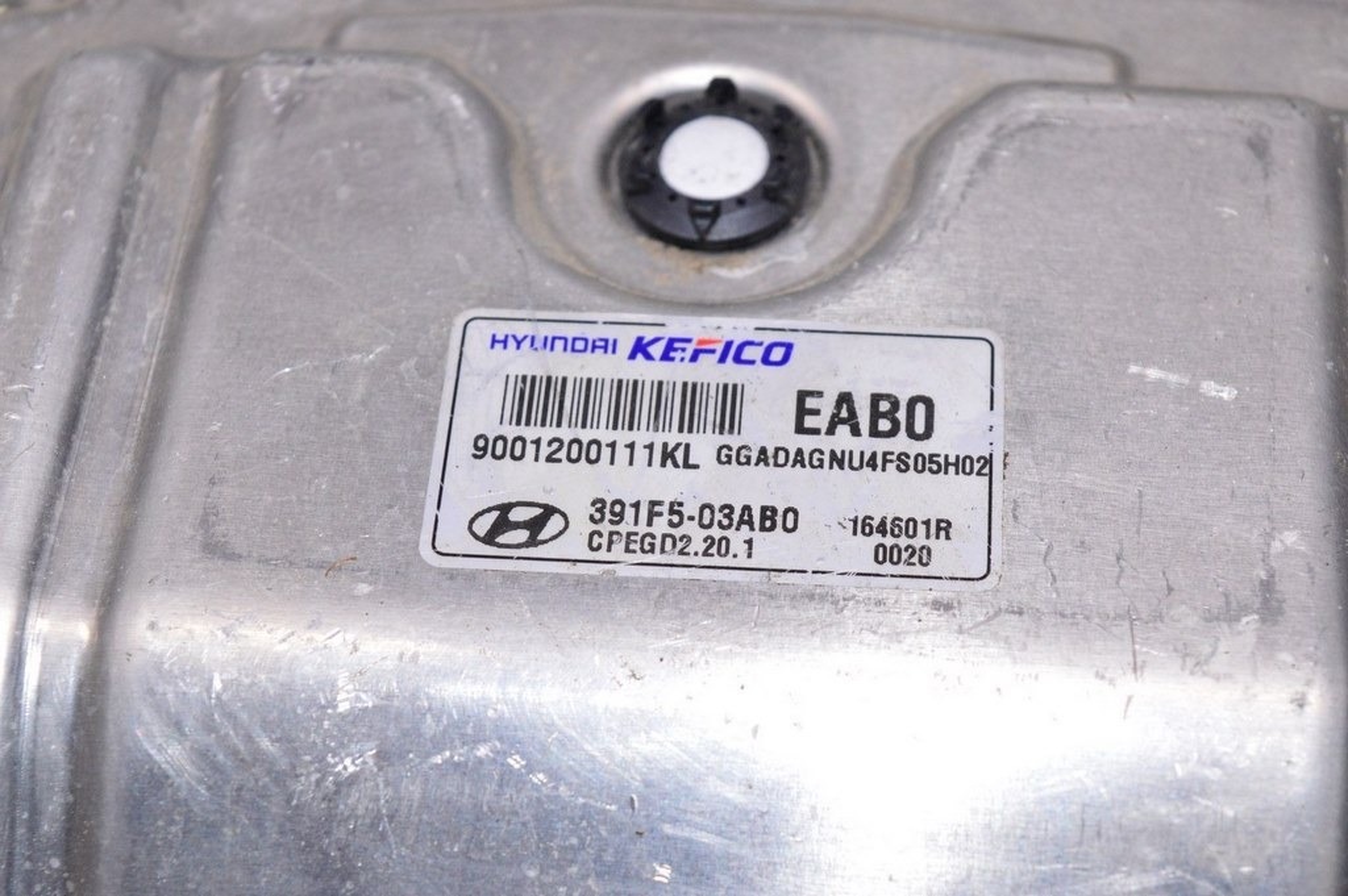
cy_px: 448
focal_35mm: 78
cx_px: 674
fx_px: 2918
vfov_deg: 17.5
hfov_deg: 26.0
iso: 1600
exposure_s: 1/160
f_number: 8
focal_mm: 52
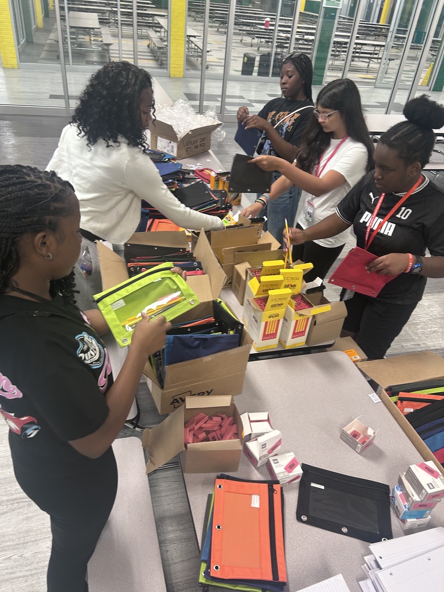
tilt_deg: -33.4
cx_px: 222
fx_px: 445
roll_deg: -6.5
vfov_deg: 67.3
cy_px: 296
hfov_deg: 53.1
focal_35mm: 26
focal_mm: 5.7
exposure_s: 1/60
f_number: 1.5
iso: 100
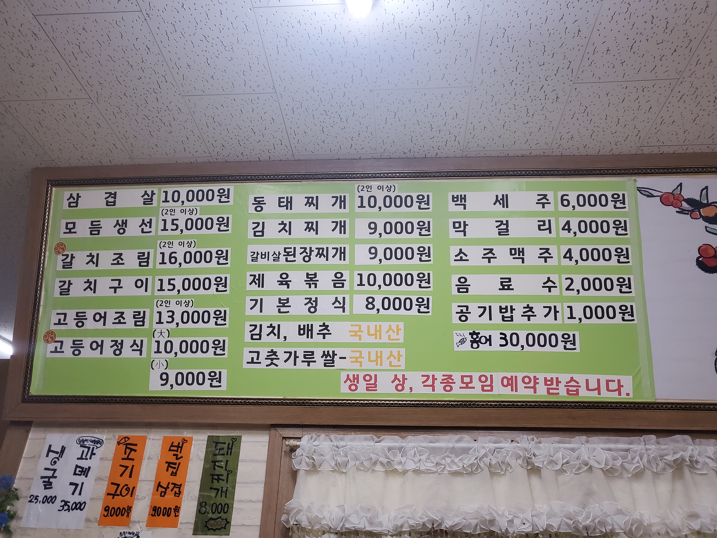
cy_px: 269
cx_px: 358
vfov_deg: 53.1
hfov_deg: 67.3
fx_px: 539
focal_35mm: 26
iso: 200
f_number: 1.8
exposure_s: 1/60
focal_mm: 4.25
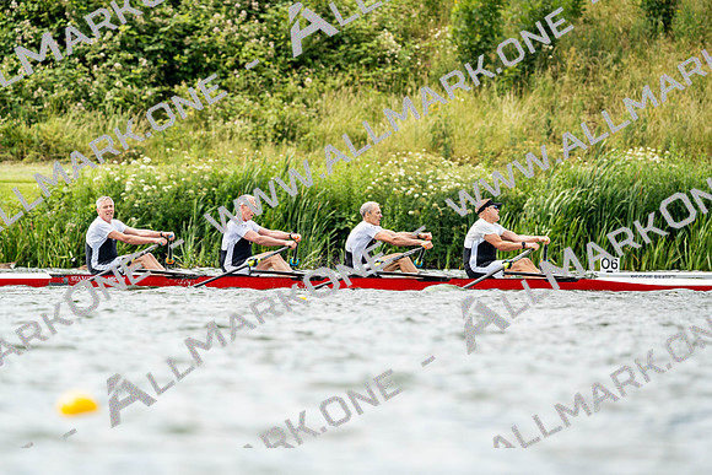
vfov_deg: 3.2
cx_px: 356
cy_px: 238
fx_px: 8565
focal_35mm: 433
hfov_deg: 4.8
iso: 500
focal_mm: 433
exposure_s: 1/2000
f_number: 6.3
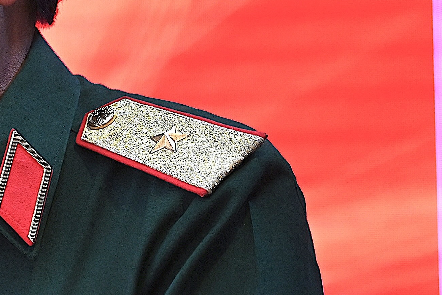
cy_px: 168
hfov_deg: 8.6
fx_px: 2725
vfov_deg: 6.2
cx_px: -529
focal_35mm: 222
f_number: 3.5
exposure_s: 1/125
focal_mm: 47
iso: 800
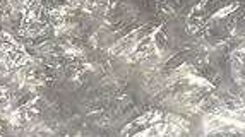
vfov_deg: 7.8
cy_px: -253
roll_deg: -3.6
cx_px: 182
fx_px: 889
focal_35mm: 137
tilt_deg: -34.0
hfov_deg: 15.6
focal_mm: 3.99
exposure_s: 1/33
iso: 40
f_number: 1.8
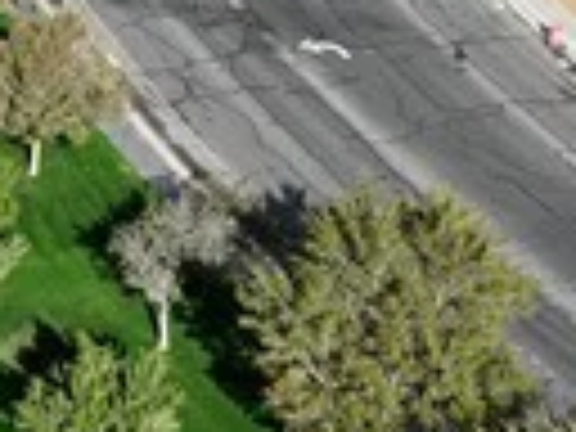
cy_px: 344
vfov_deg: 7.7
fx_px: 3195
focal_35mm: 192
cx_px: -324
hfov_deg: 9.9
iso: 110
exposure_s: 1/2000
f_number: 2.8
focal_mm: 12.29
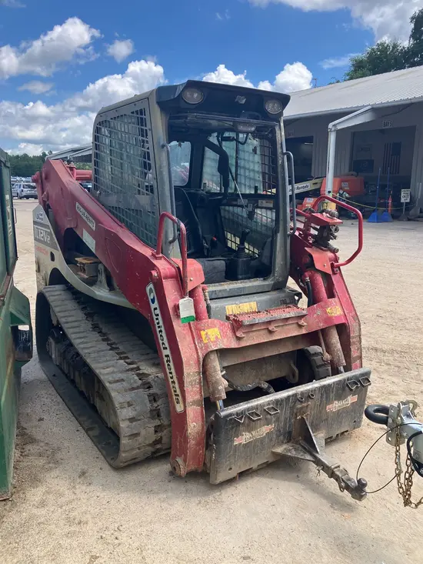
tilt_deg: -10.6
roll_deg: -0.8
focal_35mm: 28
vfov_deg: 63.4
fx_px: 456
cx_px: 212
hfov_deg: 49.8
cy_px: 282
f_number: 1.8
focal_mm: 3.99
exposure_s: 1/867
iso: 32
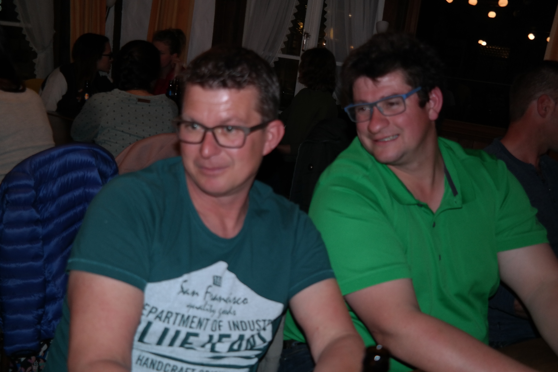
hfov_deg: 50.7
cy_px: 186
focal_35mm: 38
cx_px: 279
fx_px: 589
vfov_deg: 35.0
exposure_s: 1/50
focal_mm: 25
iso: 400
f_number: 4
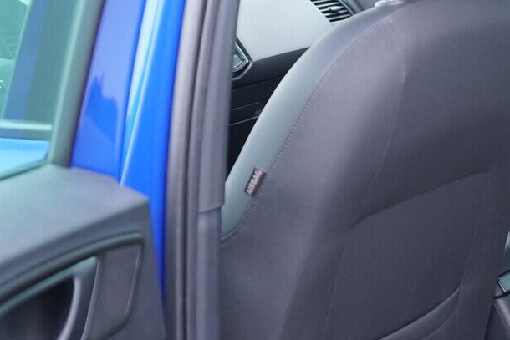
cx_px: 599
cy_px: 252
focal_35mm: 85
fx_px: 1204
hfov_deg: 22.2
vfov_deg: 16.0
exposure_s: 1/40
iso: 640
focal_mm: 24
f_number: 2.8
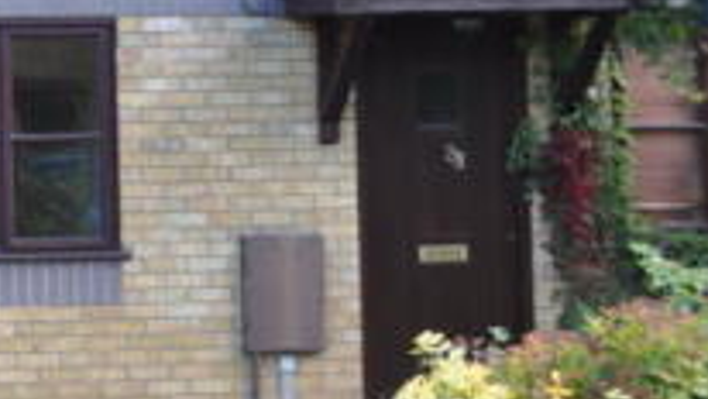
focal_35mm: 100
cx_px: -292
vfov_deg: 12.0
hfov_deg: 19.2
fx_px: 1878
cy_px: 0
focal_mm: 20
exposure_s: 1/125
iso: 320
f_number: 5.6
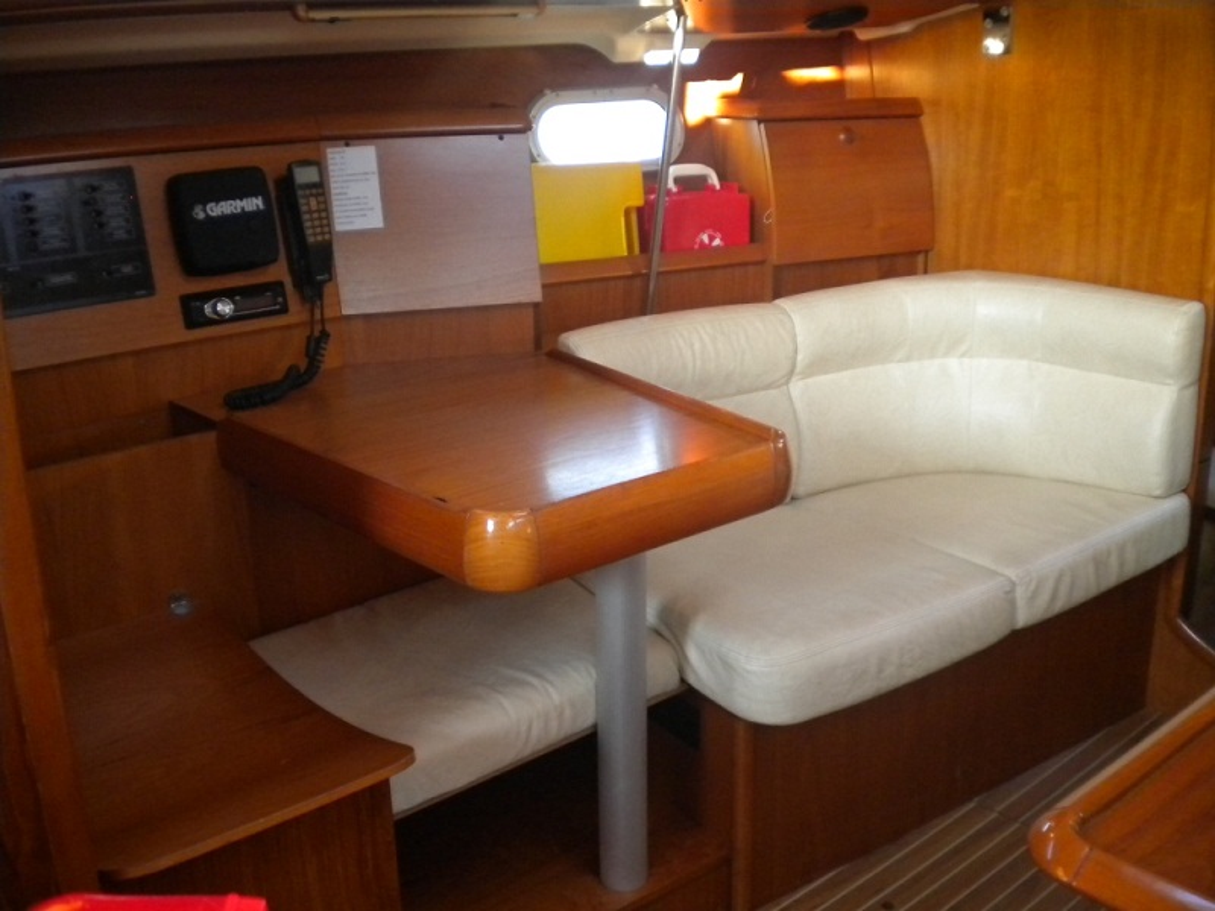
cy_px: 456
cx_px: 608
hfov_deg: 52.6
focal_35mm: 35
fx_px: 1228
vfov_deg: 40.7
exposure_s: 1/52.7
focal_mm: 6.3
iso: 400
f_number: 3.1
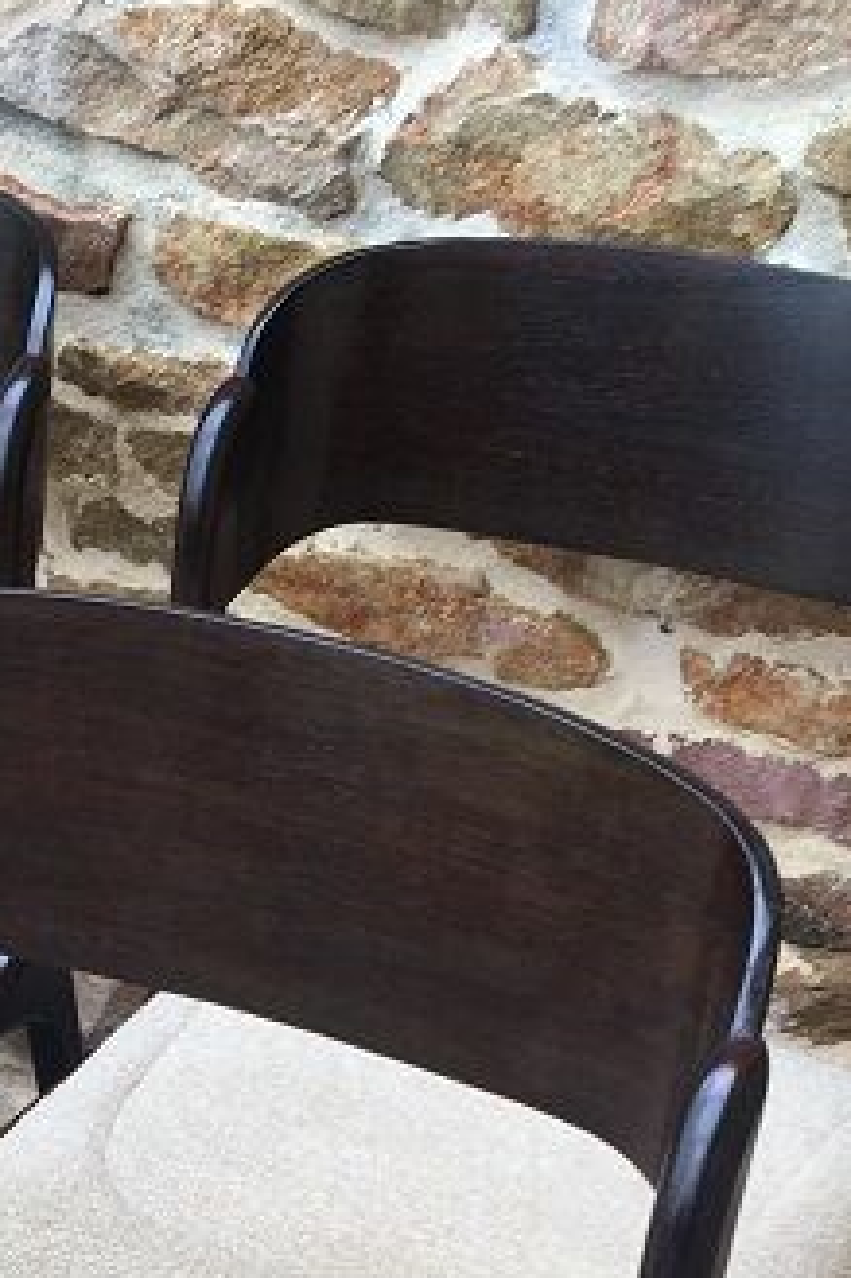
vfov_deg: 24.7
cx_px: 111
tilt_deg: -42.6
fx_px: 2626
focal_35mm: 74
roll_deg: -0.5
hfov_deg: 18.2
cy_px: 1540
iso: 25
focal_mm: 4.15
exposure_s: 1/110
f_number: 2.2
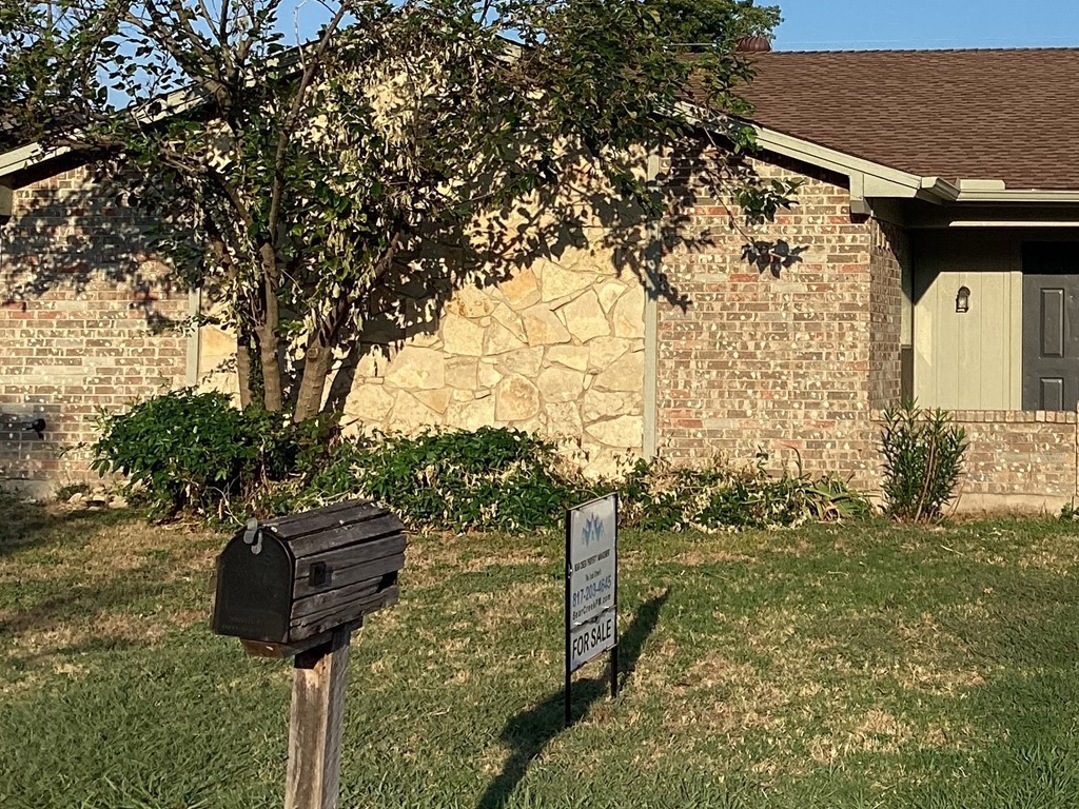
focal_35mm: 62
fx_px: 1933
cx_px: 918
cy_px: 186
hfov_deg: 30.2
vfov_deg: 23.4
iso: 25
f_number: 2.4
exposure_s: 1/1235
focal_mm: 3.3
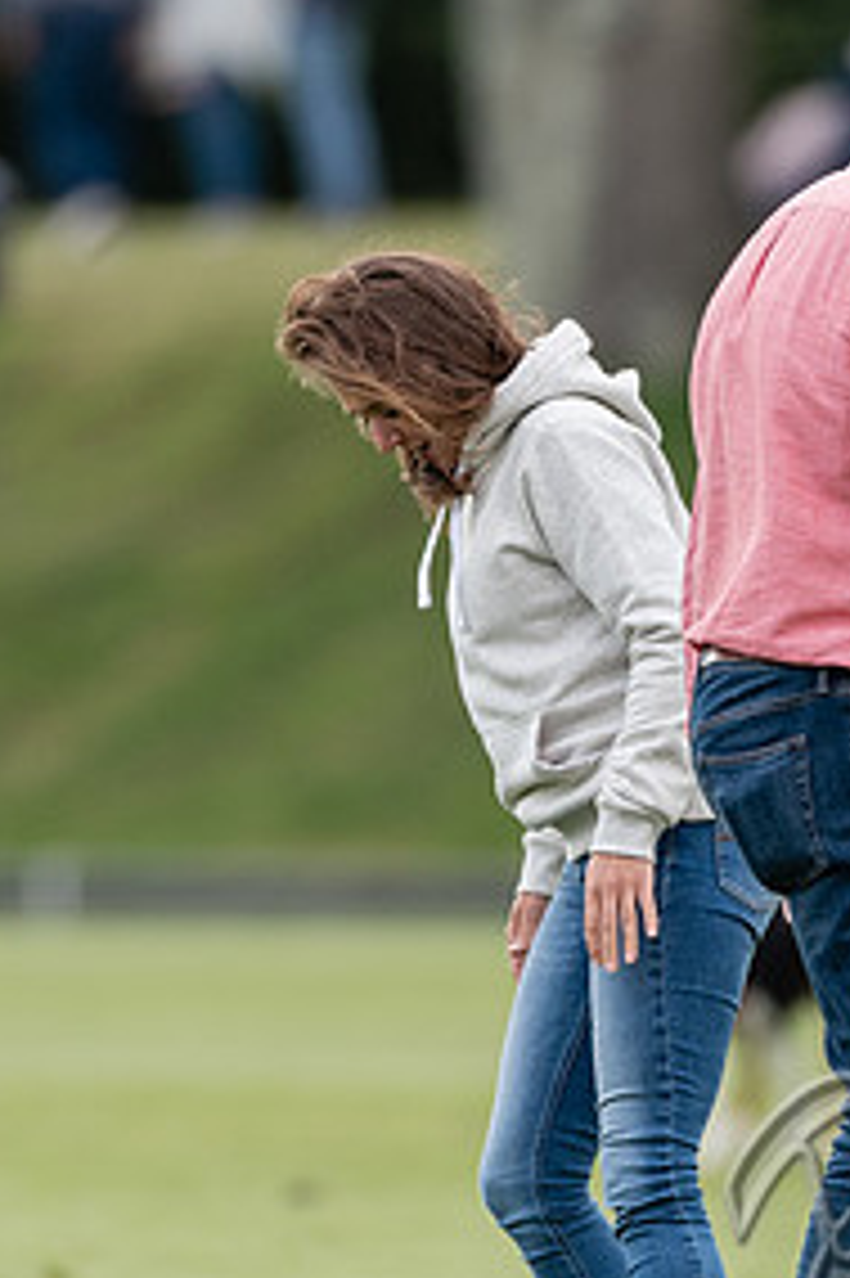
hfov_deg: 0.9
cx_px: 583
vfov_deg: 1.3
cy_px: 1176
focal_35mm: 1603
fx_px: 56838
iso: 400
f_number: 4
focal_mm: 500
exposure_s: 1/1250
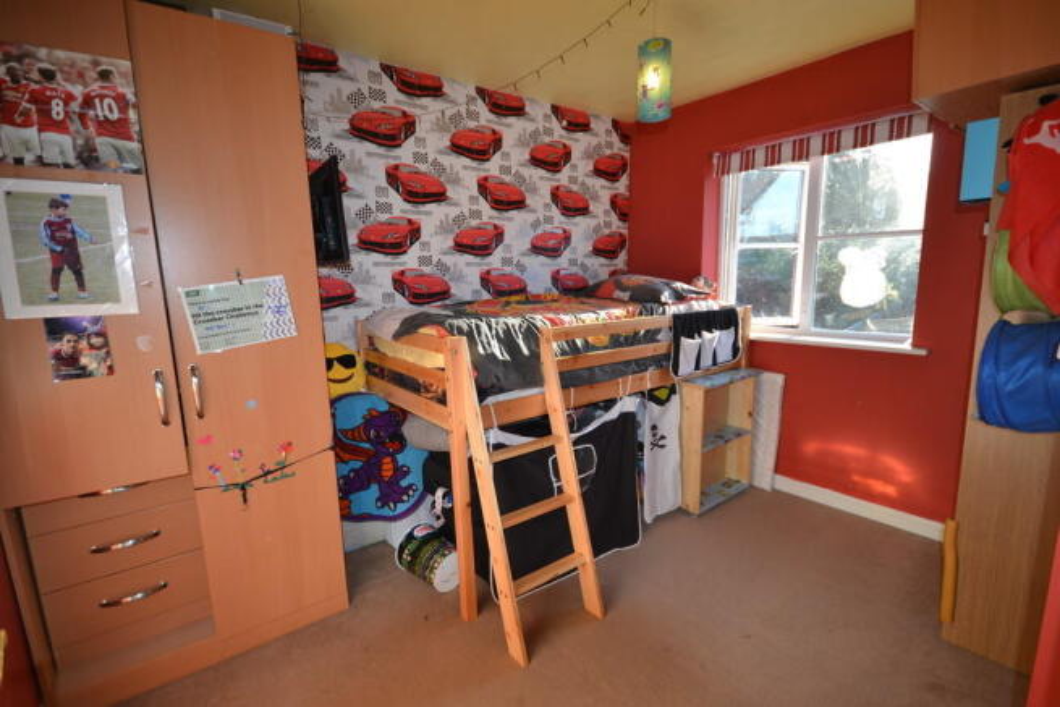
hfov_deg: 95.0
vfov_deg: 72.1
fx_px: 486
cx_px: 530
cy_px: 354
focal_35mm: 16
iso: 250
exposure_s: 1/125
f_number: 4.2
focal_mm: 11
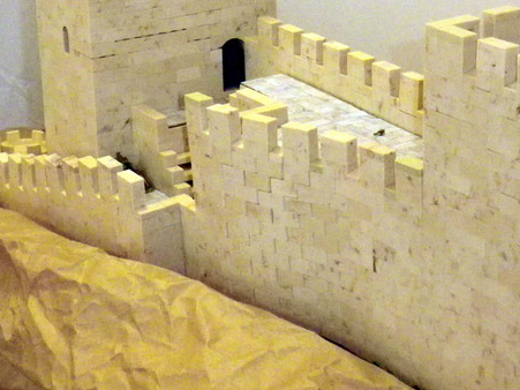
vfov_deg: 15.1
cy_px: 73
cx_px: 243
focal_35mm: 97
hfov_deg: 20.2
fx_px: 1457
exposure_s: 1/60
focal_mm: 7.3
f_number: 3.9
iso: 800
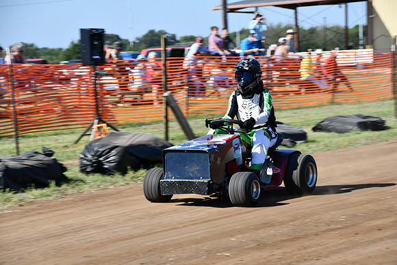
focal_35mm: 135
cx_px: 198
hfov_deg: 15.2
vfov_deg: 10.2
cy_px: 132
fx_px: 1489
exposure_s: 1/250
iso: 125
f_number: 8
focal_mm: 90
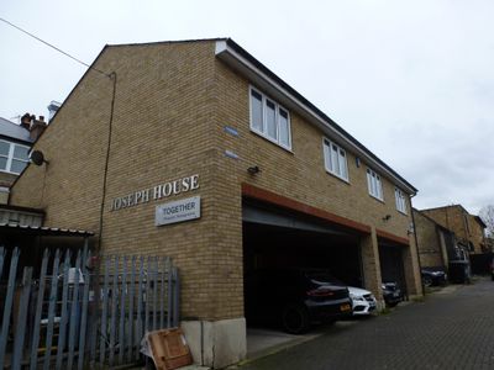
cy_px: 185
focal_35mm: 24
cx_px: 247
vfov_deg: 56.8
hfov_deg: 71.6
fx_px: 343
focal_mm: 4.3
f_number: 3.5
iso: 100
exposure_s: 1/100
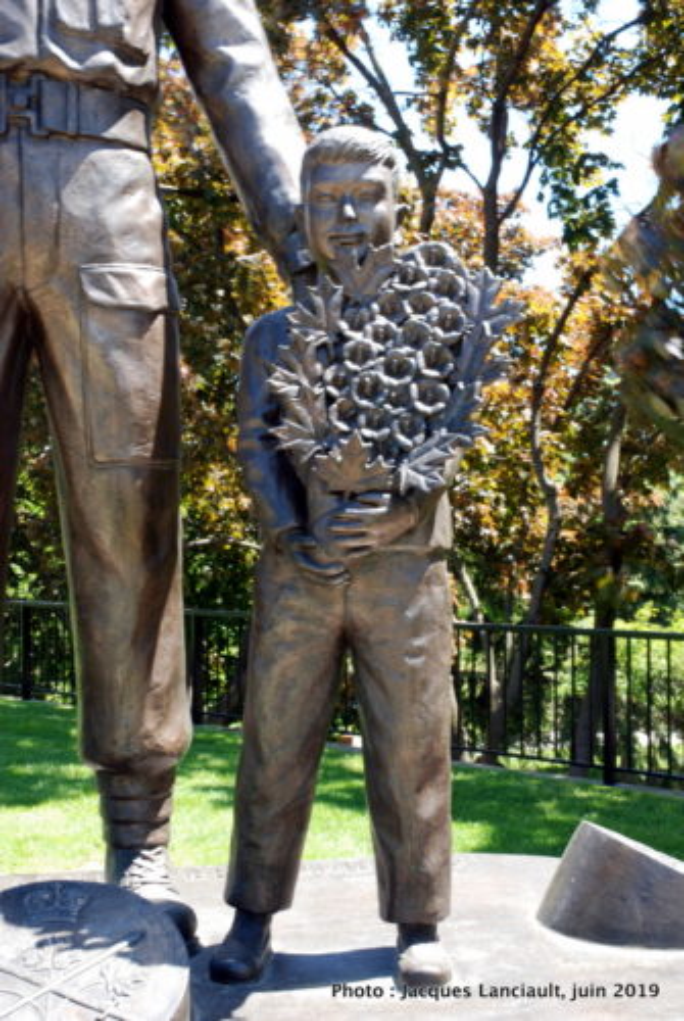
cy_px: 510
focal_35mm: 46
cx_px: 342
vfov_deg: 42.3
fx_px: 1321
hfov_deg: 29.0
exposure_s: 1/8
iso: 100
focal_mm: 31
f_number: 16
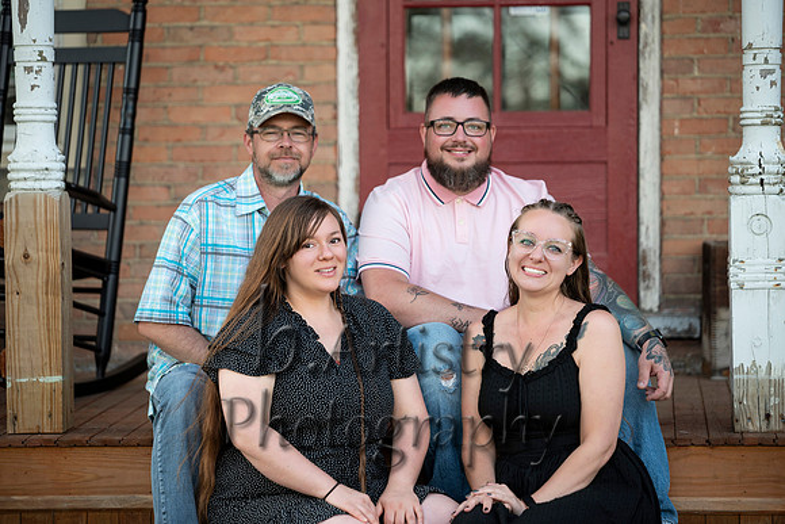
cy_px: 262
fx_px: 2944
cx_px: 392
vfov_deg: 10.2
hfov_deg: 15.2
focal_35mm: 135
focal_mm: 135
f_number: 2.8
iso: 200
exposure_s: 1/250
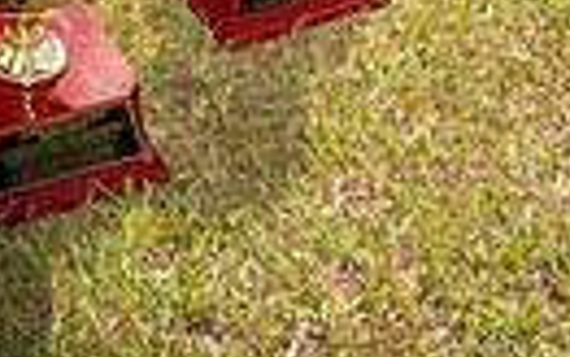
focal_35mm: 112
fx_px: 1741
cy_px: -583
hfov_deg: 17.9
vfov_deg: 9.8
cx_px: -61
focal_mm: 32
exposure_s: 1/250
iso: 100
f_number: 8
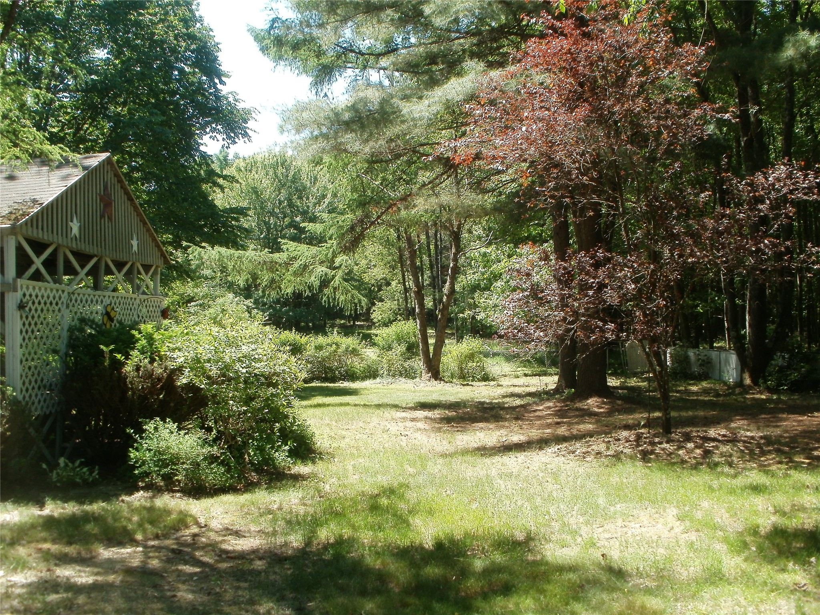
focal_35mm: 36
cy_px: 308
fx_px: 853
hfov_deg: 51.4
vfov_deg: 39.7
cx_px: 410
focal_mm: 6.3
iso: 100
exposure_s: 1/80
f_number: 5.6
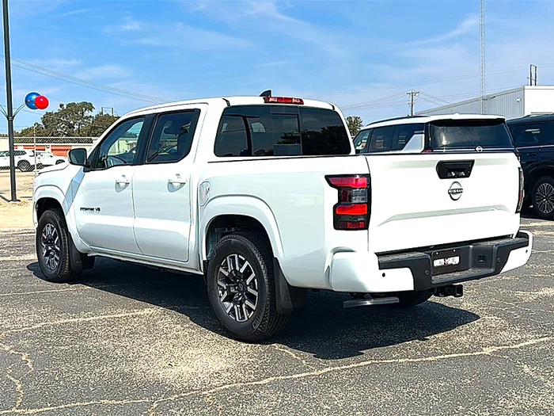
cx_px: 277
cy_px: 208
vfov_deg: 38.7
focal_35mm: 37
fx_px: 592
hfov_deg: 50.1
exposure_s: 1/7143
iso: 80
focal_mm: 6.86
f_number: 1.78
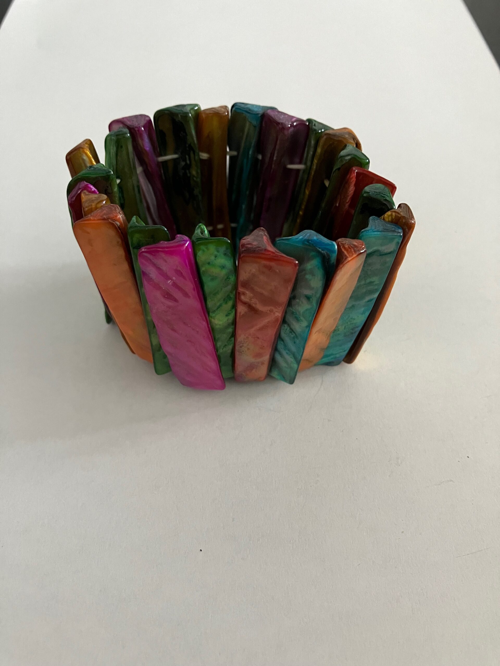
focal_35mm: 28
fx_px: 539
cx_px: 250
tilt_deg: -51.8
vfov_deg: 63.4
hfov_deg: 49.7
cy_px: 333
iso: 320
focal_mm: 3.99
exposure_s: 1/44
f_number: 1.8
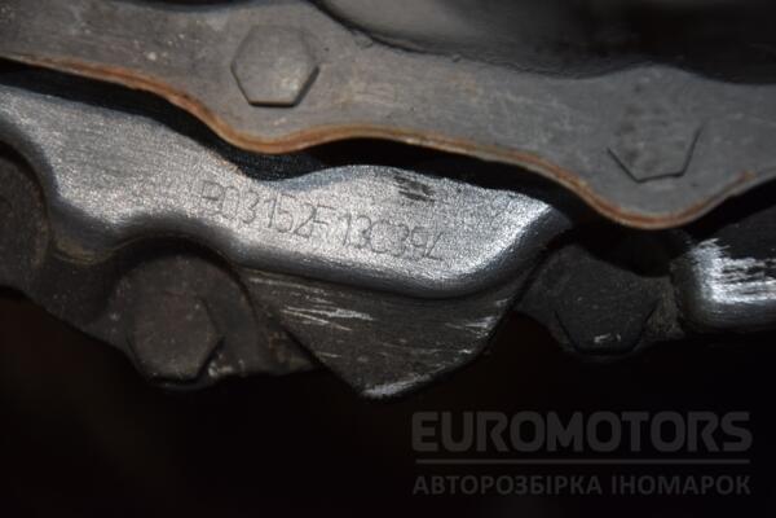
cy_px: 259
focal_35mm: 158
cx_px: 388
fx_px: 3395
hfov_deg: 13.0
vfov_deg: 8.7
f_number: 5.6
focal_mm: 105
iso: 800
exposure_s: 1/60
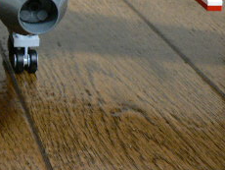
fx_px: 651
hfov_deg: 18.0
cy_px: -56
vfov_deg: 14.2
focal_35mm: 100
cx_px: -87
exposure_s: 1/6
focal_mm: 6
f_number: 2.8
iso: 200
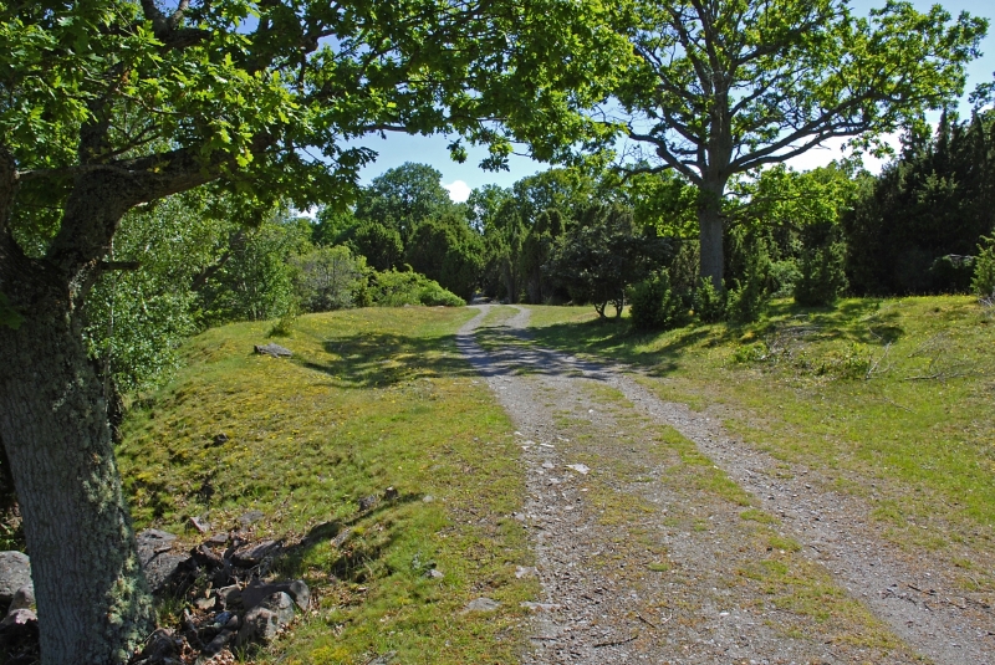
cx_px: 498
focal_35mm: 30
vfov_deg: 43.7
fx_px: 830
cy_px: 332
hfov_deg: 61.9
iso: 100
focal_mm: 20
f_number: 13
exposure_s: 1/80
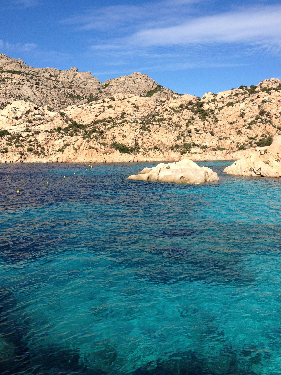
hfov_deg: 37.7
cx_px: 148
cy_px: 176
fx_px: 411
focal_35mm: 38
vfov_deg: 49.0
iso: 64
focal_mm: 4.28
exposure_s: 1/2045
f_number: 2.4
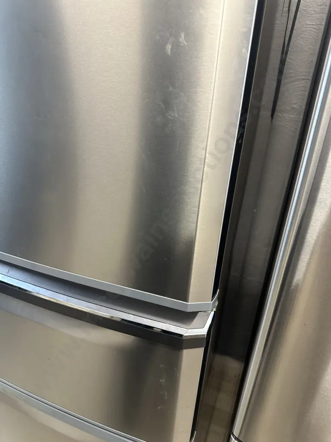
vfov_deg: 71.6
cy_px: 221
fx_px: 306
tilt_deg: -24.3
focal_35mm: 24
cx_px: 166
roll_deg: -4.3
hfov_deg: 56.8
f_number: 1.78
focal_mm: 6.86
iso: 200
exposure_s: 1/50
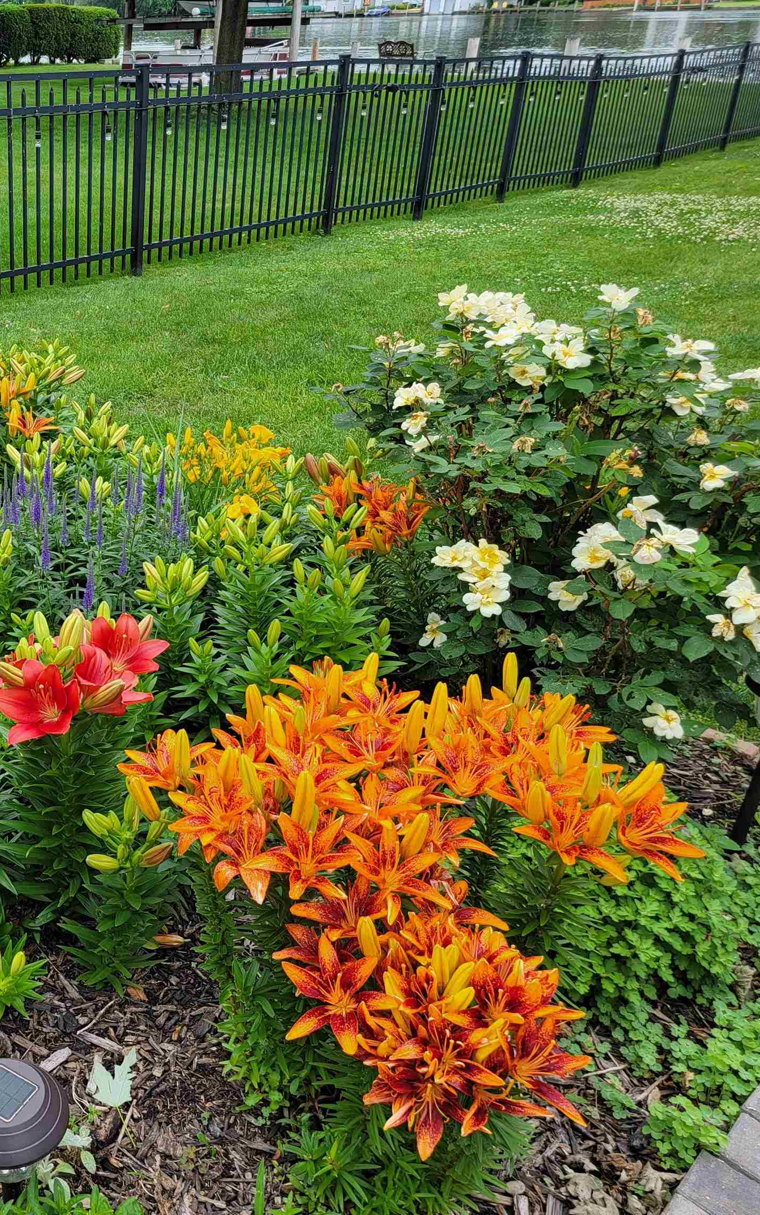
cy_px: 607
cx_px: -24
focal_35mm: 34
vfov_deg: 56.7
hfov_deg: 33.6
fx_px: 1127
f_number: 1.8
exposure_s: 1/211
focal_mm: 6.7
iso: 16
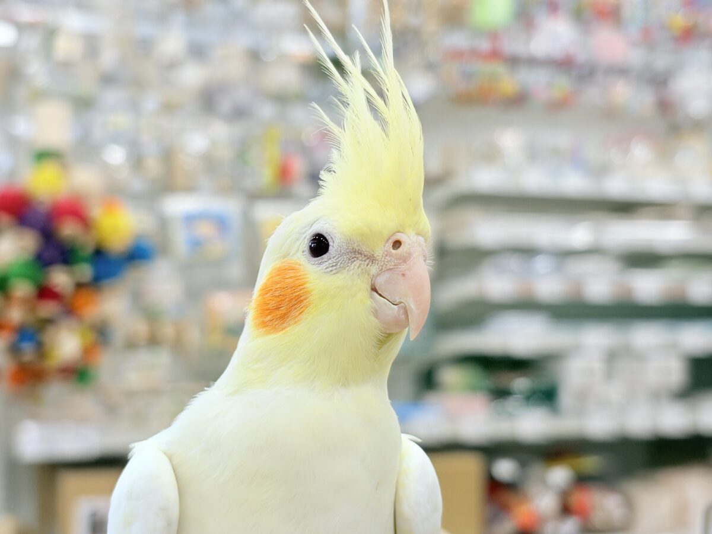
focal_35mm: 52
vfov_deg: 28.0
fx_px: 1070
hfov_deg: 36.8
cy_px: 267
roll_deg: +0.6
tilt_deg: +3.1
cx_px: 356
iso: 80
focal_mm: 5.96
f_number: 1.6
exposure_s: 1/100
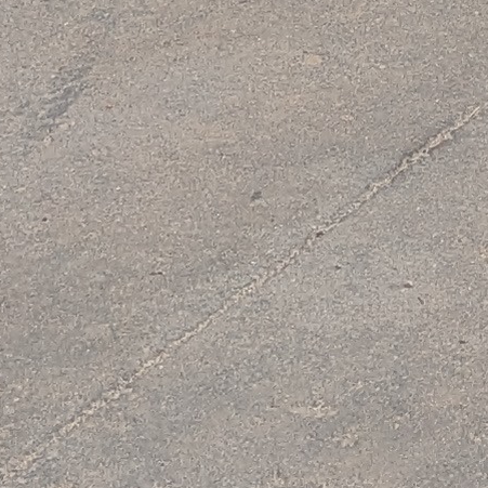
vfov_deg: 7.9
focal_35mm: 188
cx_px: 1050
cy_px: -1032
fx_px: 2999
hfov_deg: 8.7
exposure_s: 1/678
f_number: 1.7
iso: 30
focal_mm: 4.53
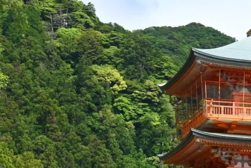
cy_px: 163
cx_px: 373
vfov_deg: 8.9
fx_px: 1070
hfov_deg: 12.7
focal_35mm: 153
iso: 100
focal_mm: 32.5
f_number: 6.3
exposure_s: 1/320
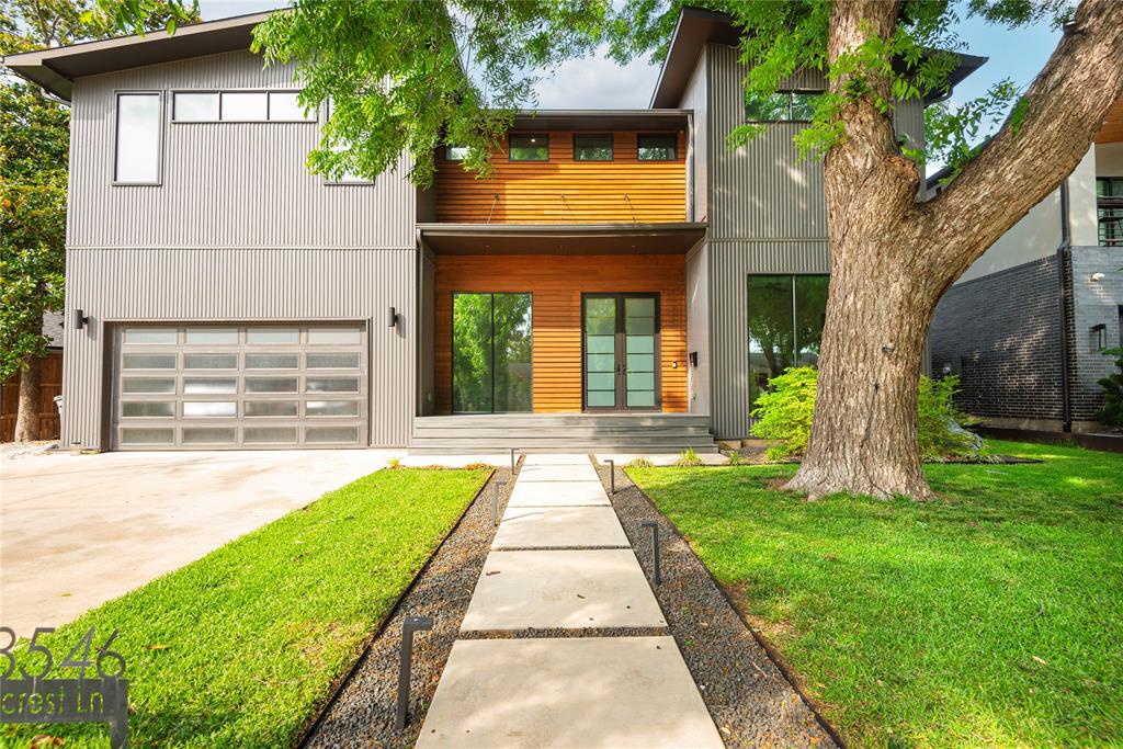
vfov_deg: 73.8
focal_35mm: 16
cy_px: 374
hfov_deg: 96.7
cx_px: 562
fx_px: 499
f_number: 7.1
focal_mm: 16
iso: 100
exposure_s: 1/40
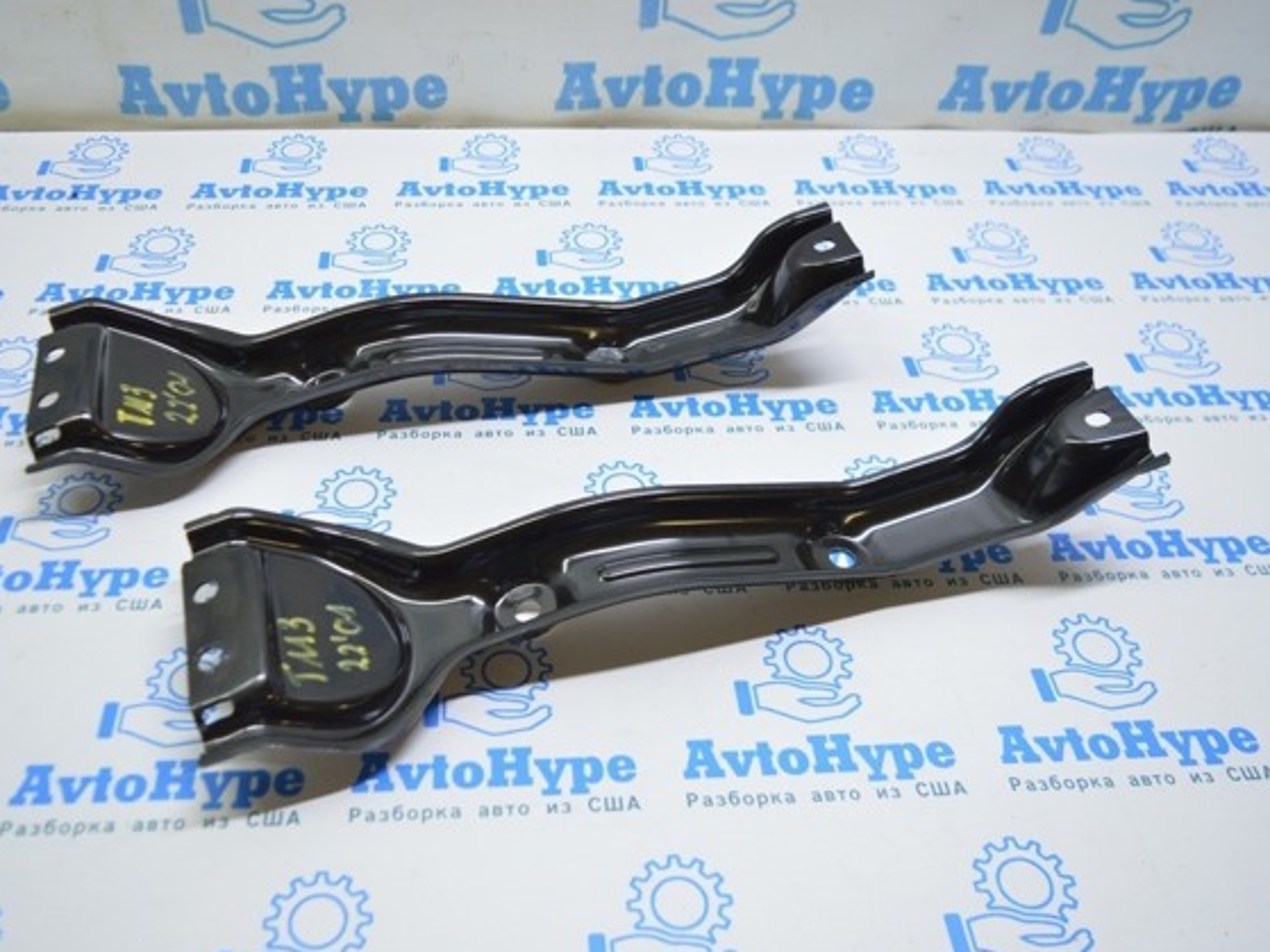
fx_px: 1210
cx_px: 557
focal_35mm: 33
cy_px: 478
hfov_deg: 55.2
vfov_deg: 42.9
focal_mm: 20
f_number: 3.5
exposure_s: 1/50
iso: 400
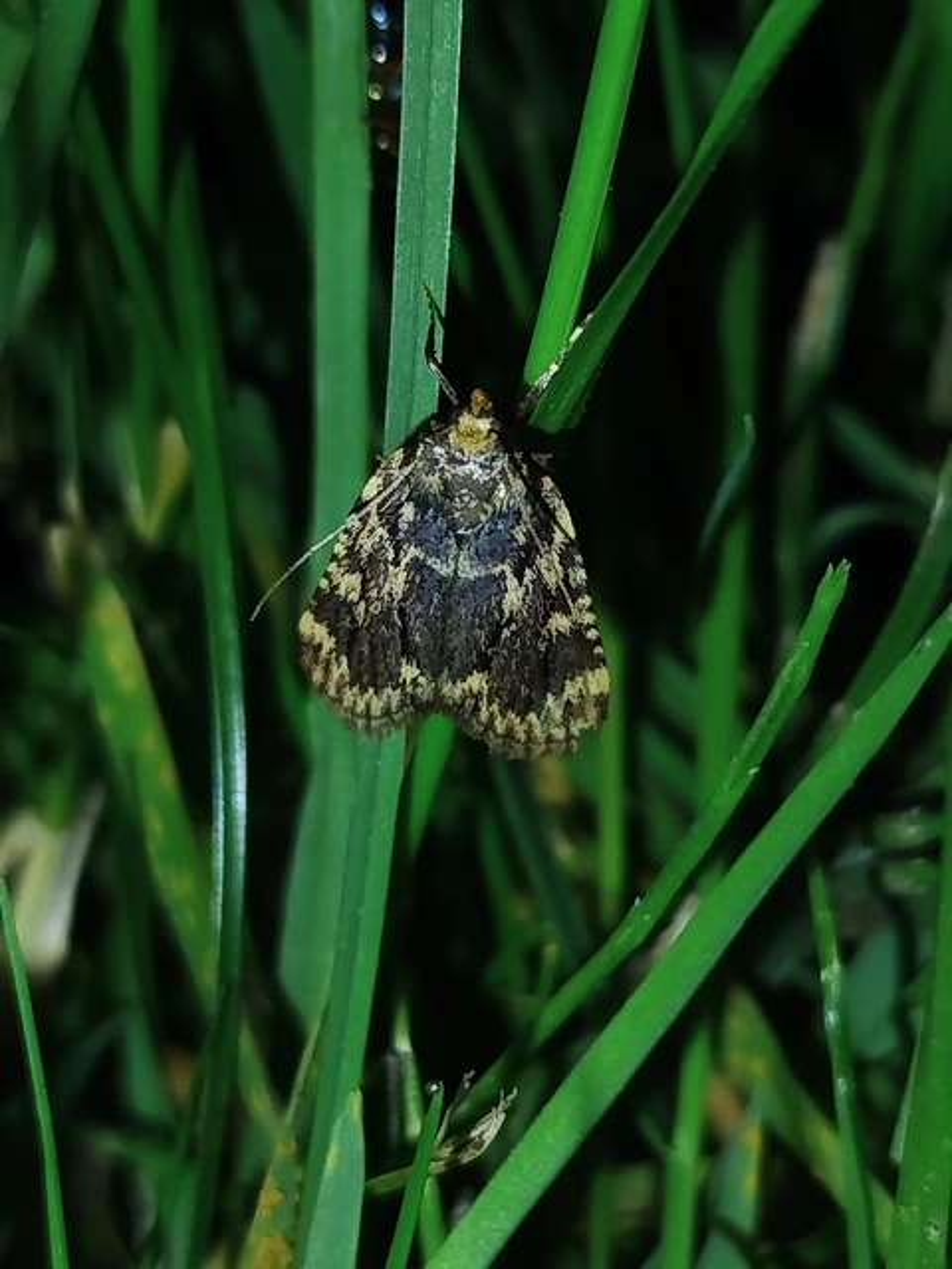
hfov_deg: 17.2
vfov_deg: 22.8
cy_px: 634
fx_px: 3154
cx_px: 476
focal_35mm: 86
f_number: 1.7
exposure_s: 1/50
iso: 100
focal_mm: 5.31
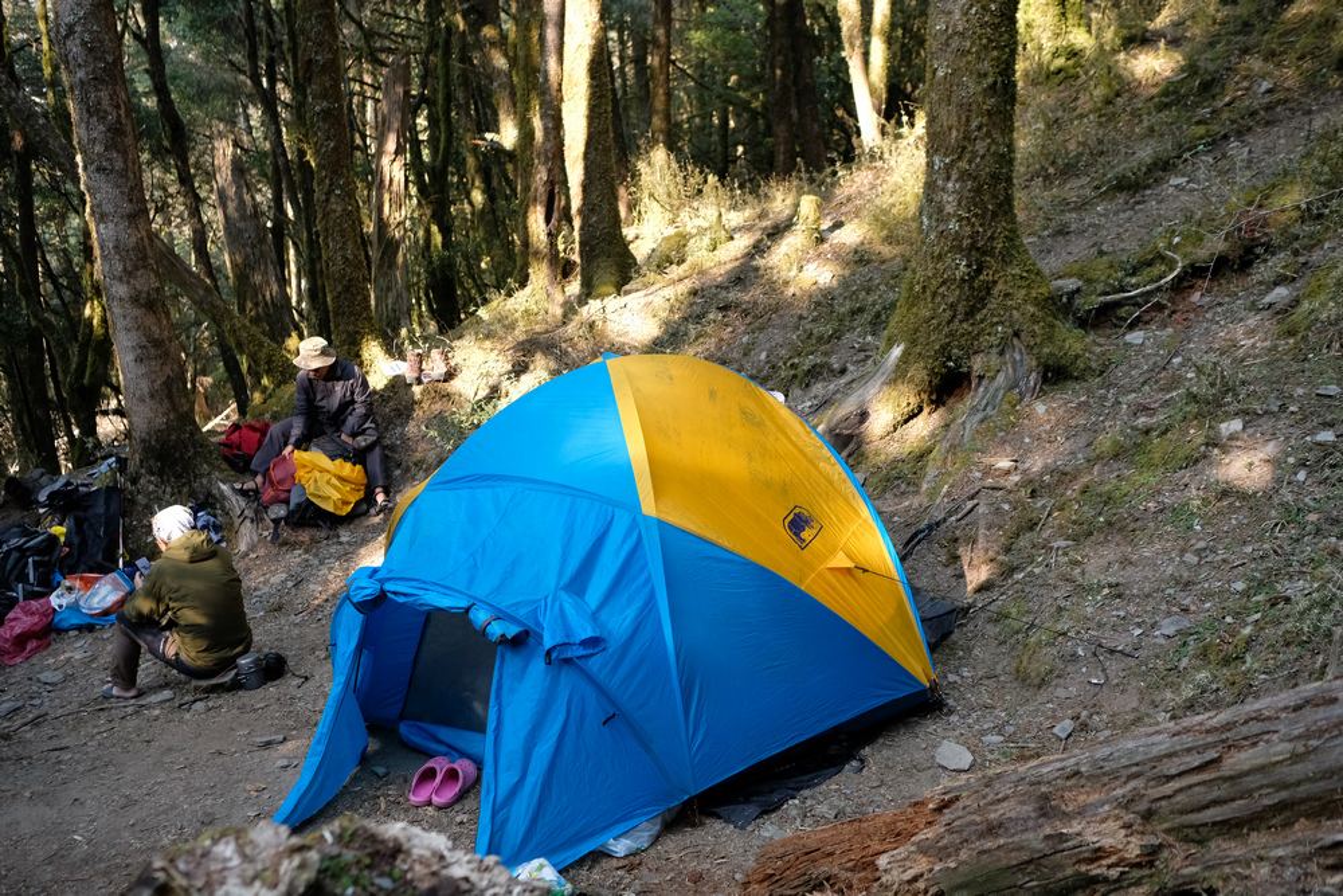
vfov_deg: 37.9
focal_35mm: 35
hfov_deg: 54.4
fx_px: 1306
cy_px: 448
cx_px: 672
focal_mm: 23
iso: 2000
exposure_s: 1/1600
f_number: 2.8
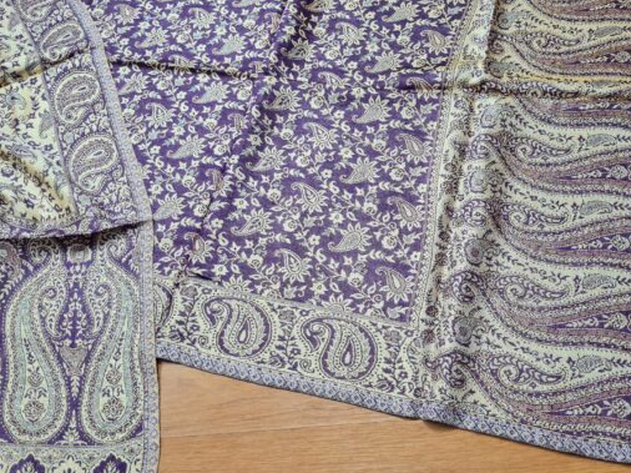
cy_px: 241
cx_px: 337
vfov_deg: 39.6
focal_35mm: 36
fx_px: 656
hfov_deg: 51.3
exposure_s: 1/60
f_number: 1.8
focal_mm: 5.4
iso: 200
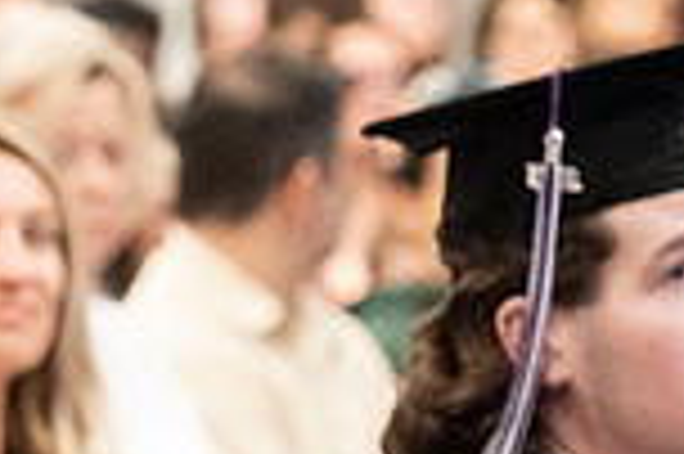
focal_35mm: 589
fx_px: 11179
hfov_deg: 3.5
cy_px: 824
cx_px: -236
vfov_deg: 2.3
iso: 5000
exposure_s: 1/80
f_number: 4
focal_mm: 120
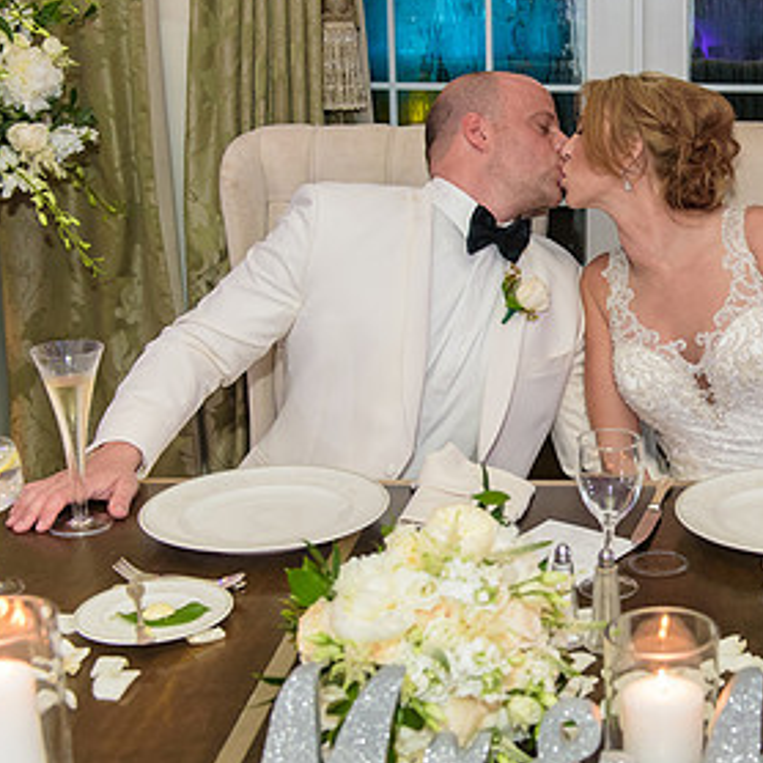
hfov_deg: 26.7
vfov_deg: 27.7
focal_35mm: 62
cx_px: 692
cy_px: 314
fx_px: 1546
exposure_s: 1/125
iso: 1600
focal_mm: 35
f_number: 3.2
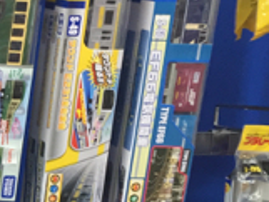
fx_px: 894
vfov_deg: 12.6
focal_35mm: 115
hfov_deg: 15.2
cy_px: 229
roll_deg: +0.9
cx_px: -189
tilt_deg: -10.7
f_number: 2.2
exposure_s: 1/30
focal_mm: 4.15
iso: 64
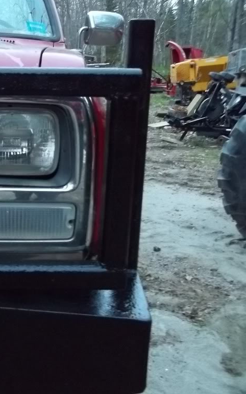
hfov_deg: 26.0
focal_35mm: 46
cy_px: 194
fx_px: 493
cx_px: -19
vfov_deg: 43.5
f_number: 2.9
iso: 400
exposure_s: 1/8
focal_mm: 5.7
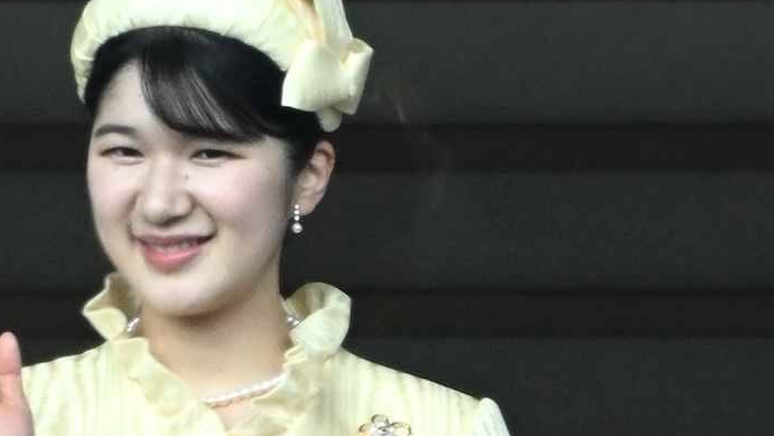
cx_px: 190
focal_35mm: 1613
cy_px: 344
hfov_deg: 1.3
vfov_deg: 0.8
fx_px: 33118
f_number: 11
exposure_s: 1/400
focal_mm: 600
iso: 1600
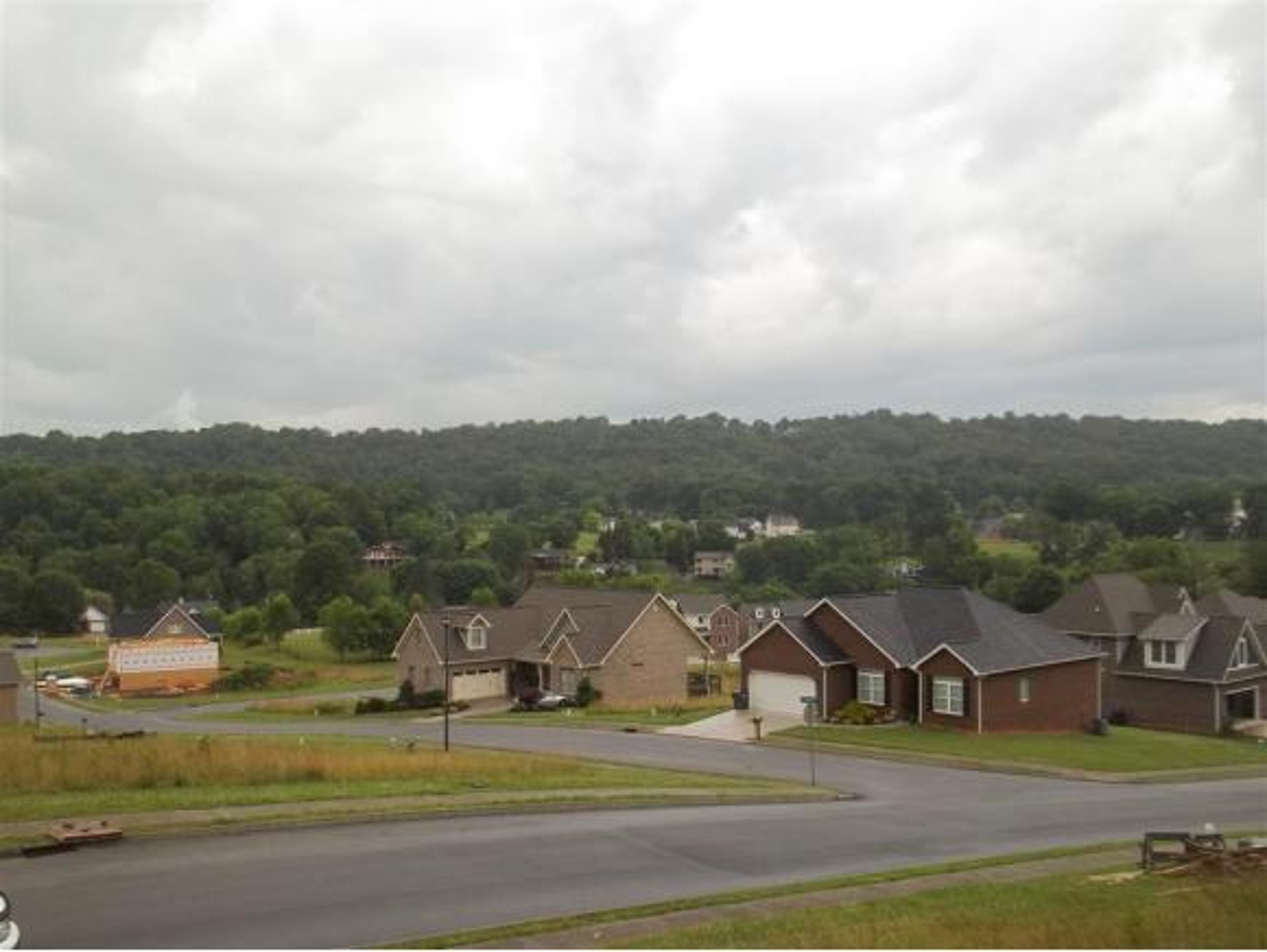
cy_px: 476
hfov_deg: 55.3
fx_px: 1209
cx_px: 634
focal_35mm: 33
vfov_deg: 43.0
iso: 64
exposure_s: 1/250
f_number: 3.3
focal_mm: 5.9
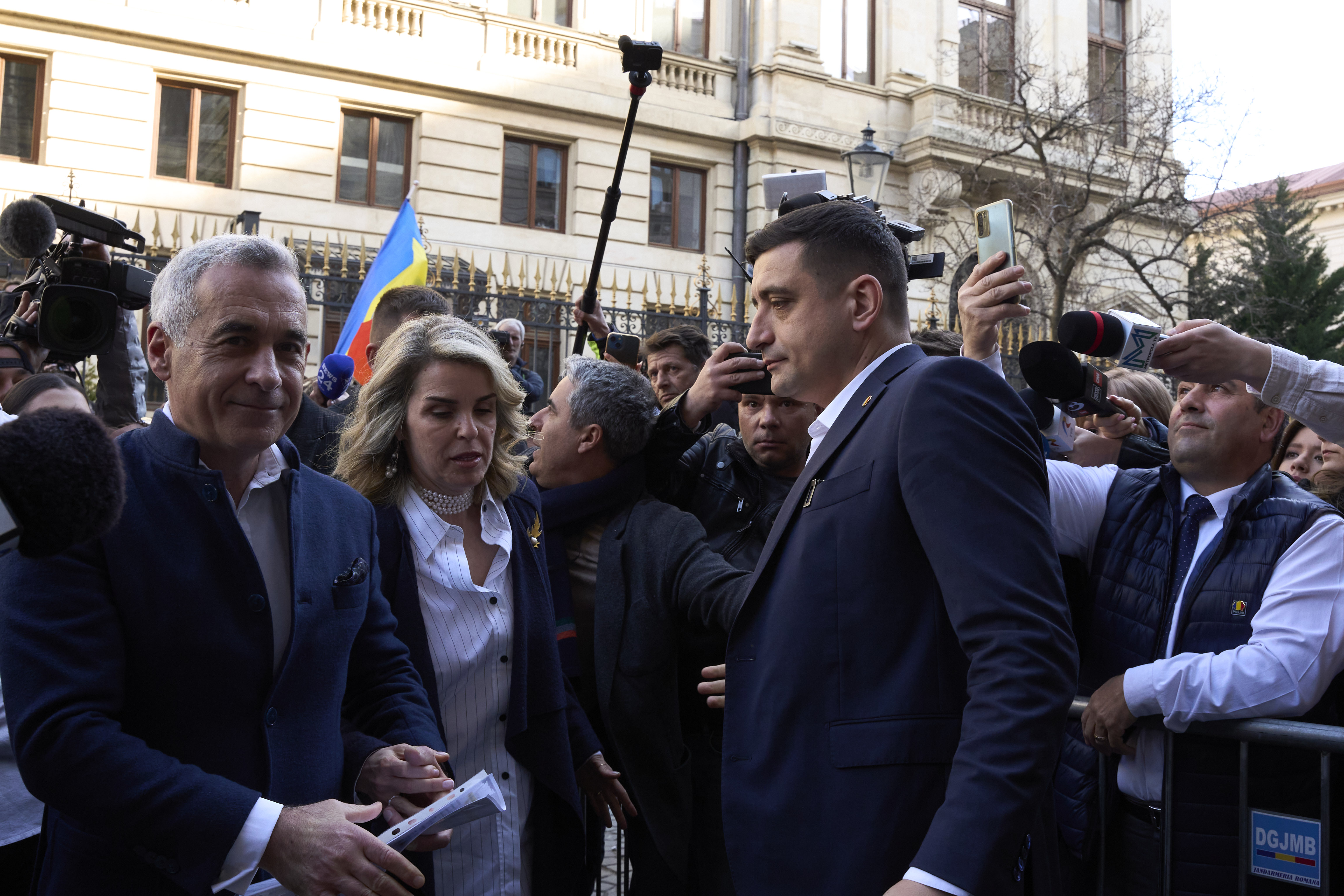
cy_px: 448
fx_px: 1344
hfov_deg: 53.1
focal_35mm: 36
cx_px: 672
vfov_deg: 36.9
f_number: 7.1
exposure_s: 1/320
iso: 1250
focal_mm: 24
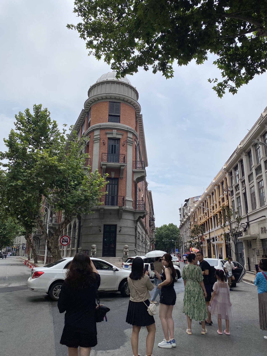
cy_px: 178
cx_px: 134
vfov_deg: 67.3
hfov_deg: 53.1
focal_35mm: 26
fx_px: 267
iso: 32
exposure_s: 1/4608
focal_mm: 4.25
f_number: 1.8
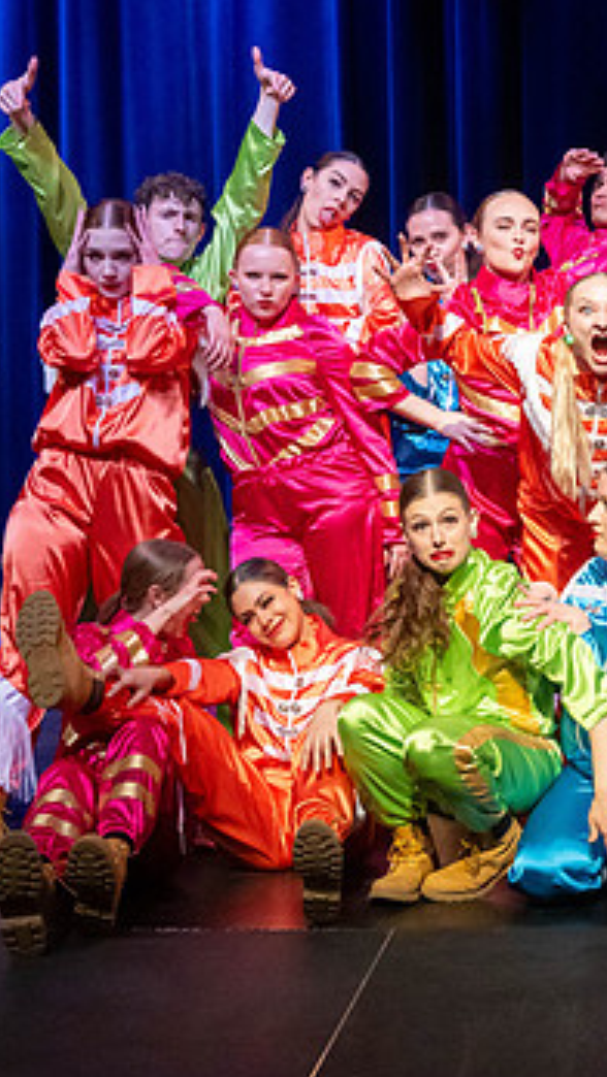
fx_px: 2115
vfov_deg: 28.6
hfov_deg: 16.0
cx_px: 618
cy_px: 505
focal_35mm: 74
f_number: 4
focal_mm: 37
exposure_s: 1/500
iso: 5000
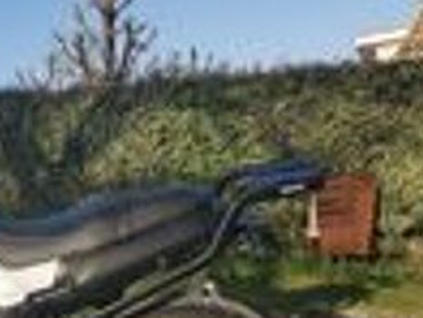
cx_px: 32
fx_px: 672
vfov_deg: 25.6
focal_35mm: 55
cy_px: 293
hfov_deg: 32.9
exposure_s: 1/1642
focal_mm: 5.58
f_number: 1.8
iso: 50
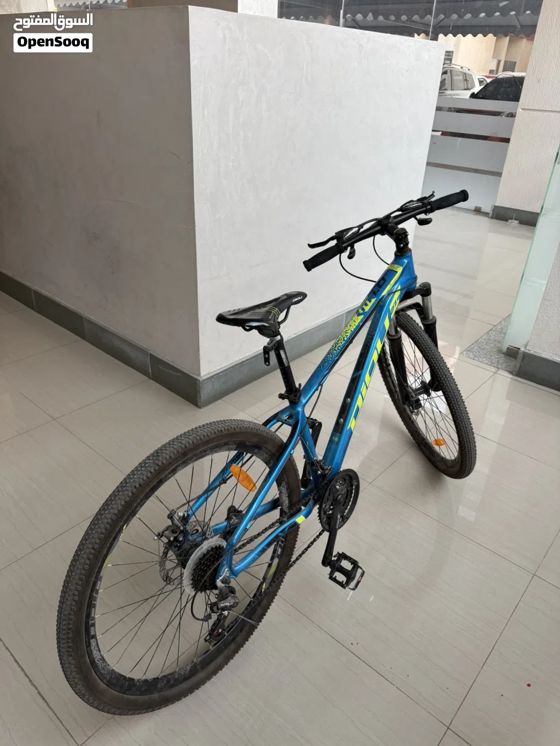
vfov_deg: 71.6
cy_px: 373
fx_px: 518
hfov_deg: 56.8
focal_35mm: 24
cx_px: 280
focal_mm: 6.76
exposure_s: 1/83
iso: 200
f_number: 1.78
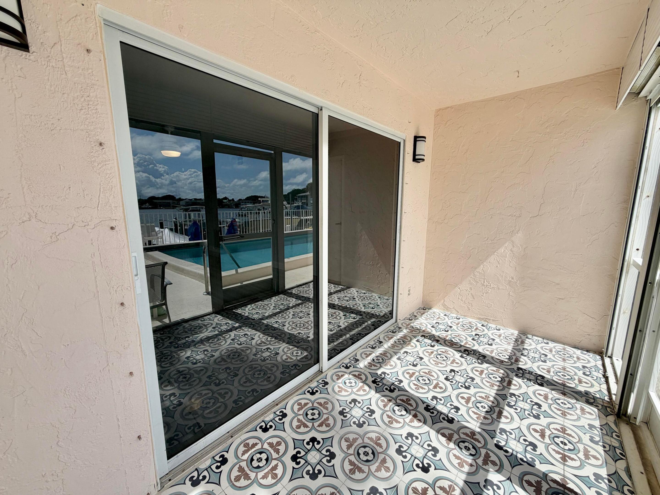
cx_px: 330
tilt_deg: -8.8
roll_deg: +0.5
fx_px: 267
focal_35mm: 14
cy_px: 248
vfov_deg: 85.7
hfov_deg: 102.1
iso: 32
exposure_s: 1/770
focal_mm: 2.22
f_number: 2.2
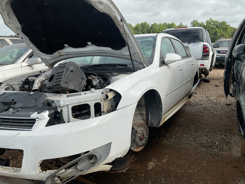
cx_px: 122
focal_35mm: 29
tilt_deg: -12.5
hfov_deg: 61.7
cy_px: 92
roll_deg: +6.8
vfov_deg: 48.2
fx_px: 205
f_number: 1.8
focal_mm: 3
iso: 16
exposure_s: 1/1577
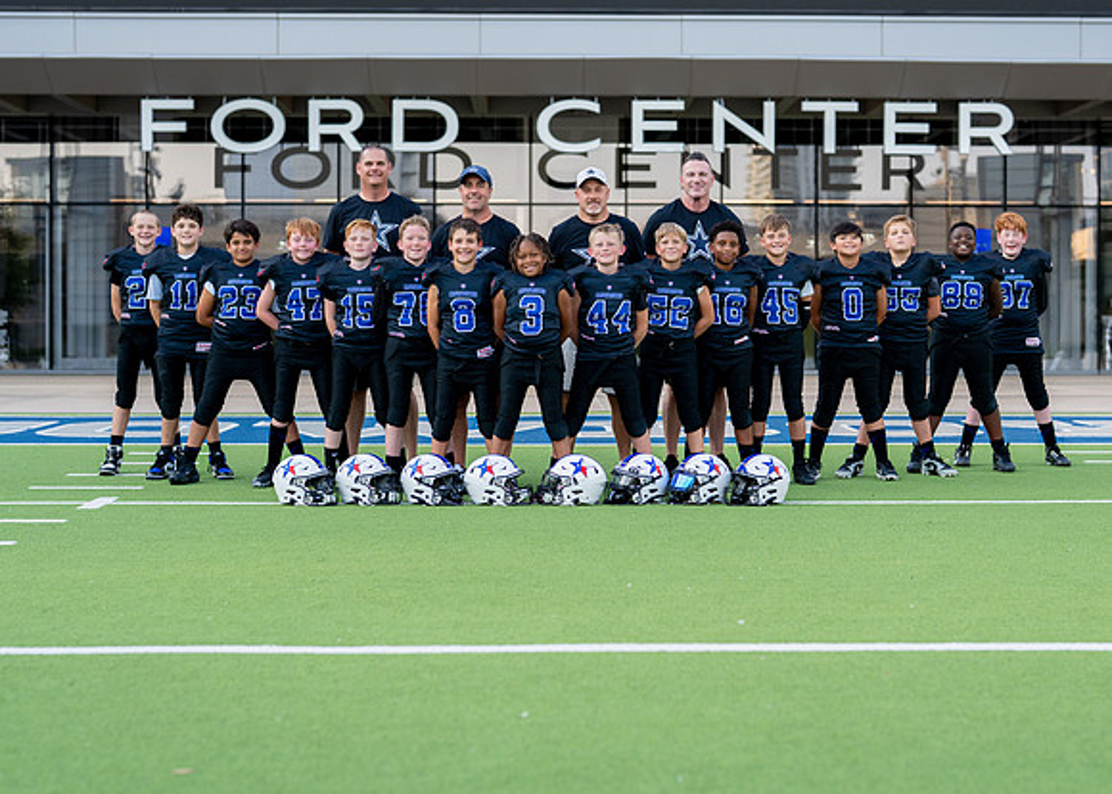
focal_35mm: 67
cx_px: 592
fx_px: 2126
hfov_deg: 29.3
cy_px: 361
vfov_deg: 21.1
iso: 200
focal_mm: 50
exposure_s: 1/800
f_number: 2
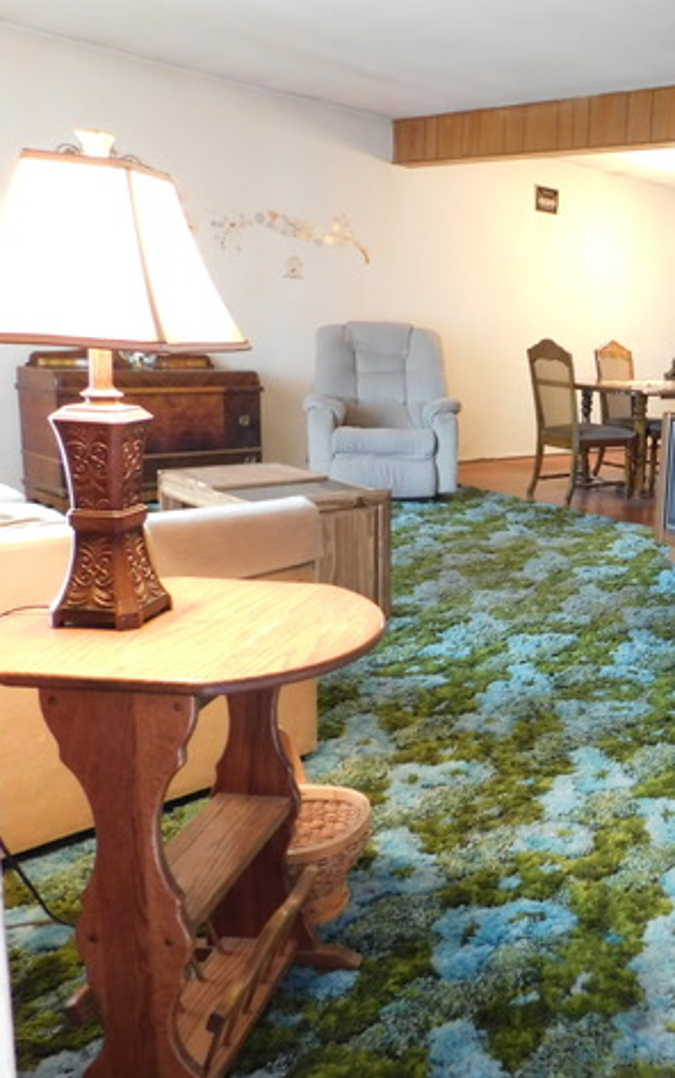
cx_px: 680
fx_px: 970
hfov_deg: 34.7
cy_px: 536
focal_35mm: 33
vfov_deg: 58.1
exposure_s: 1/15
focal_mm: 4
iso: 900
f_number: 3
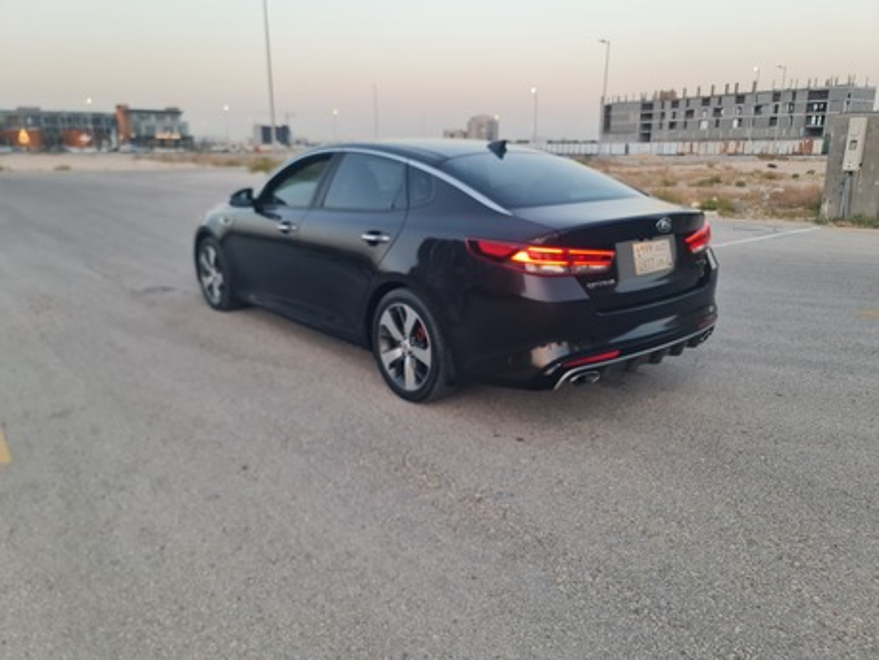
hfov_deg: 69.4
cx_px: 440
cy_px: 330
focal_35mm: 25
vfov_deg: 54.9
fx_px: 635
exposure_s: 1/100
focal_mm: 7
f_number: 1.8
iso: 64
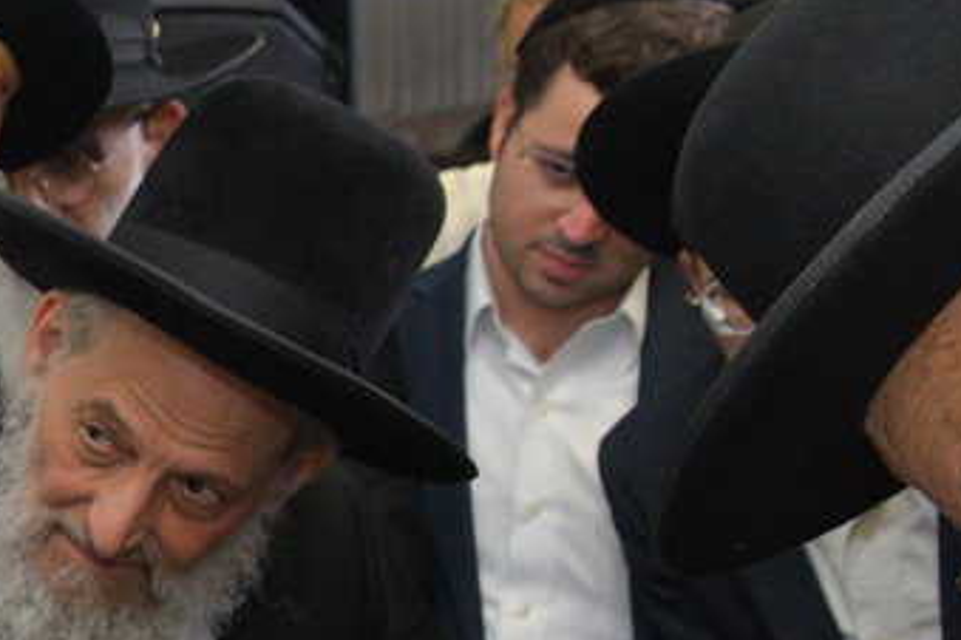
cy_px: 973
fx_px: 2643
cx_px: -757
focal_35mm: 99
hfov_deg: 17.0
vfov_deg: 13.0
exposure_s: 1/125
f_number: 5.6
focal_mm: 24
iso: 1000
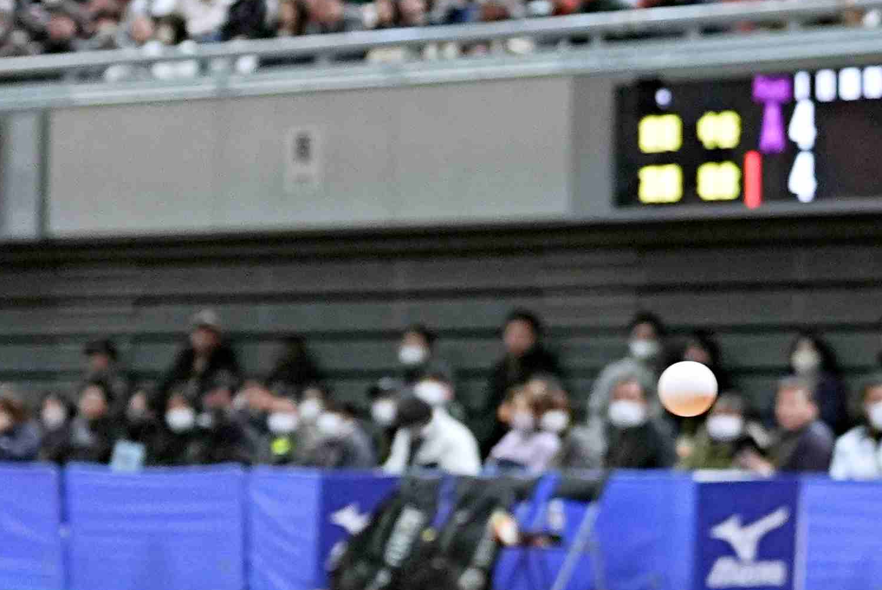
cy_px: 411
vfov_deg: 5.0
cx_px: 1110
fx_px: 6793
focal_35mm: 277
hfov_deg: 7.4
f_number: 2.8
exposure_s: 1/400
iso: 1600
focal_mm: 70
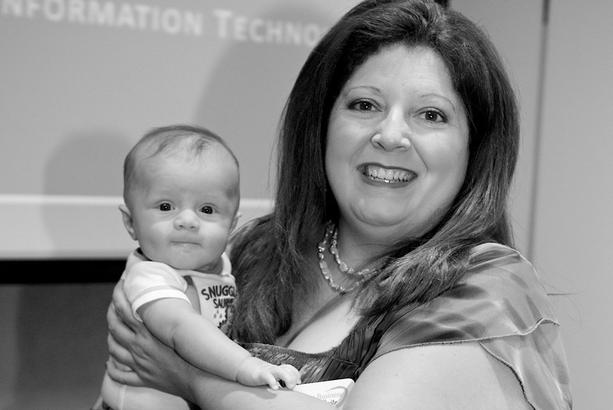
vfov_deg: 28.1
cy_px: 205
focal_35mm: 48
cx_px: 306
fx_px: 818
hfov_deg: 41.1
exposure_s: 1/200
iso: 800
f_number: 2.8
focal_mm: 32
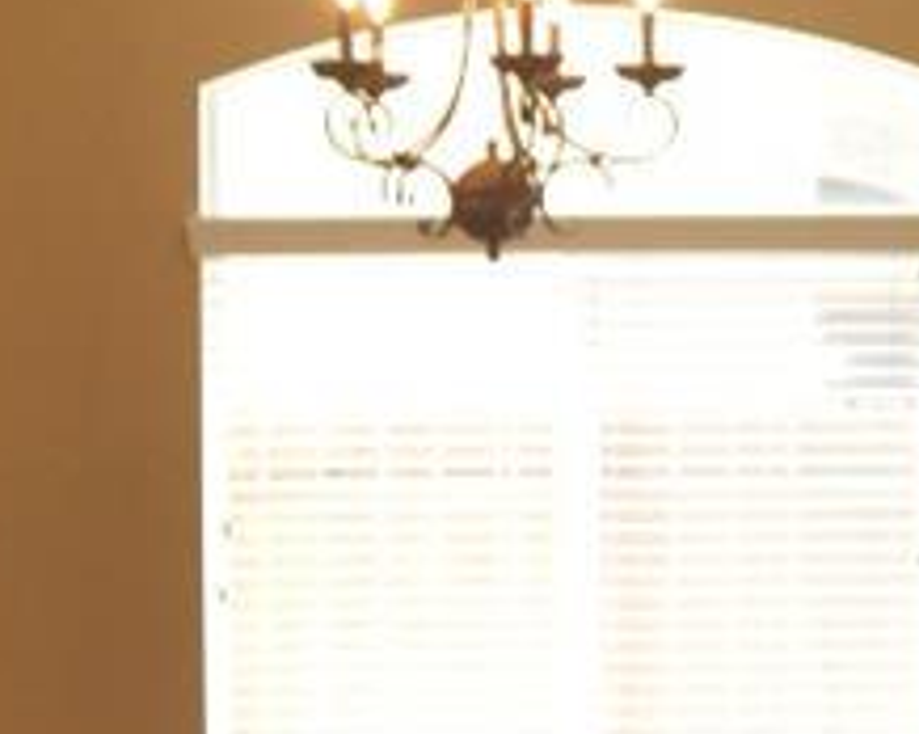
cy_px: 728
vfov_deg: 7.2
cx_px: 881
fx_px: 5788
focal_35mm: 213
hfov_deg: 9.0
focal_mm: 22
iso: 400
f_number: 4
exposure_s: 1/80
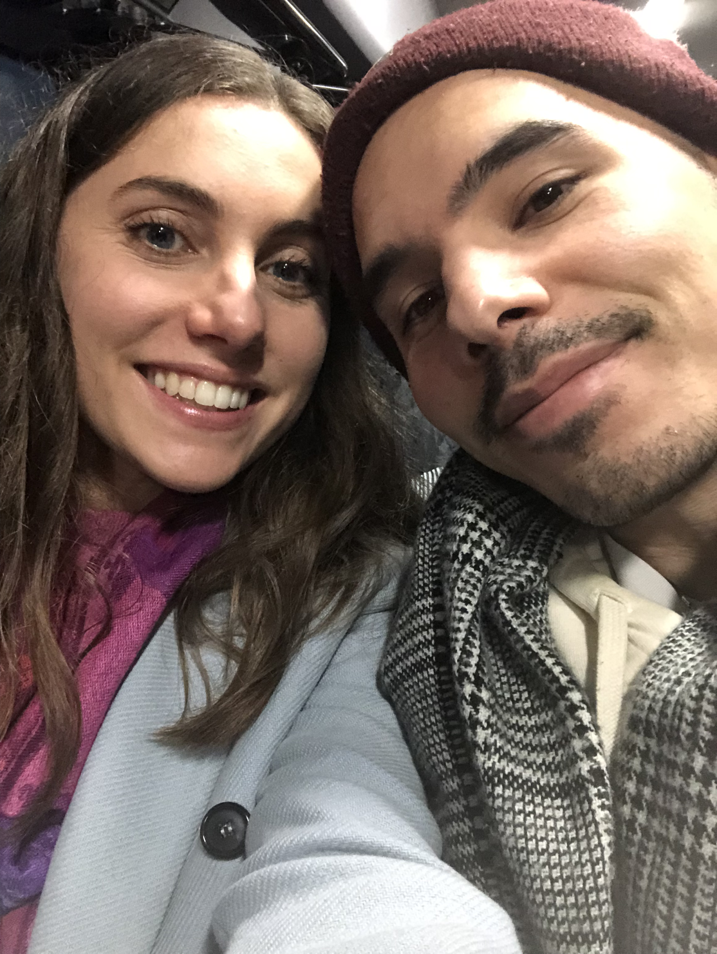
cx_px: 358
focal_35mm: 32
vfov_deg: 56.8
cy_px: 477
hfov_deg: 44.2
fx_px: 883
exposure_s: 1/20
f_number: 2.2
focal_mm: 2.87
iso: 640
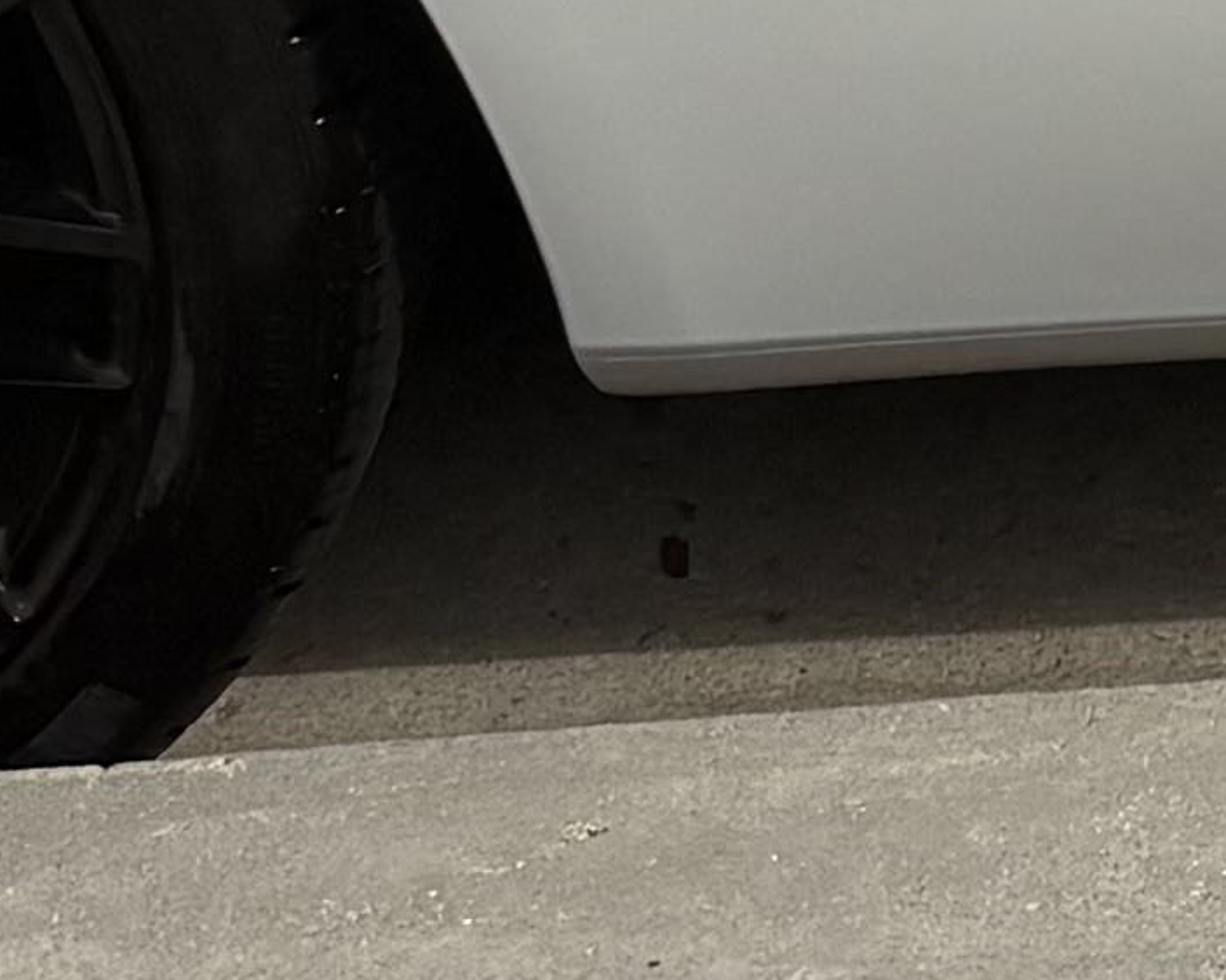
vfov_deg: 7.3
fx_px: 7474
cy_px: -663
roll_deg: +2.5
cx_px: 2663
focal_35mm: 206
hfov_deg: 8.7
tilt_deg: -27.0
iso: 50
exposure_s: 1/6329
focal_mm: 5.96
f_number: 1.6
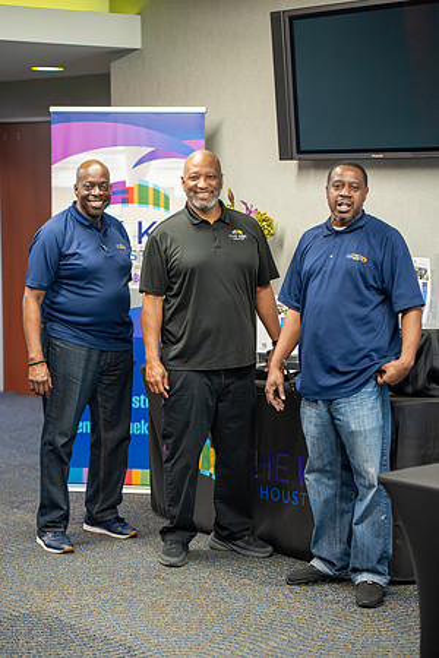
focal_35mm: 85
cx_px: 220
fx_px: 1555
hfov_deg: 16.1
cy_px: 329
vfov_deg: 23.9
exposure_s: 1/160
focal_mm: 85
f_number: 2.2
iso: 2000
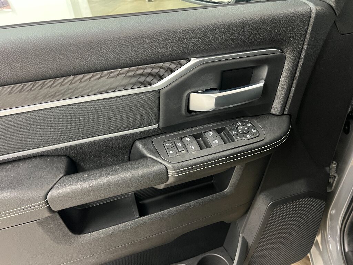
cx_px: 176
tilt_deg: -35.6
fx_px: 265
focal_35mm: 26
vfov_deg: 53.1
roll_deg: +5.9
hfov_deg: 67.3
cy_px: 132
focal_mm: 5.7
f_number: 1.5
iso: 500
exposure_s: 1/40
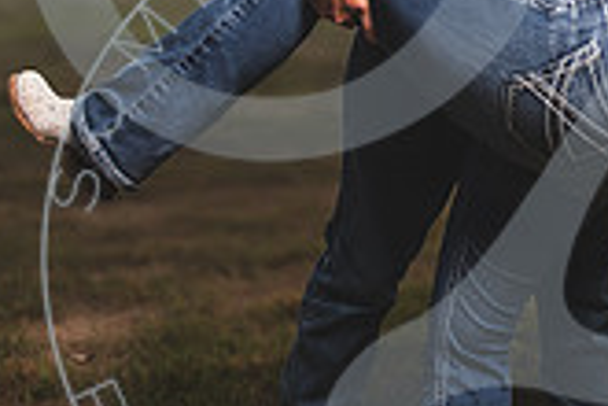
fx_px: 1621
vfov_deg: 13.9
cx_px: 604
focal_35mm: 96
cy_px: -54
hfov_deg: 20.6
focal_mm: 24
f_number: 2.8
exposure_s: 1/1000
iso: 250
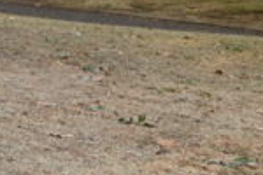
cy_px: 183
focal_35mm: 164
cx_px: -431
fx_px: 1198
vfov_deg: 8.3
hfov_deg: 10.3
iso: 125
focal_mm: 8.8
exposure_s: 1/80
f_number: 4
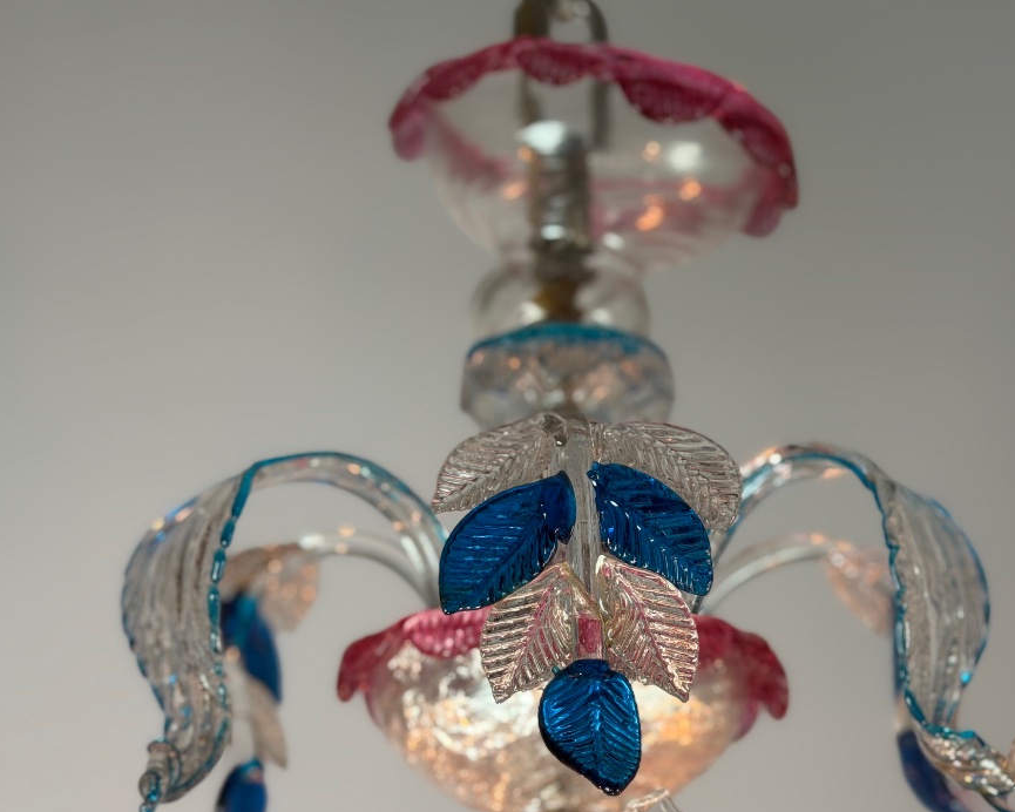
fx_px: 1953
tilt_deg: +16.3
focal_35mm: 65
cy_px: 481
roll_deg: +0.8
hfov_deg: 29.1
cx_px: 588
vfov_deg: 23.5
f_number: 1.78
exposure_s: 1/50
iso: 125
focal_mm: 6.76
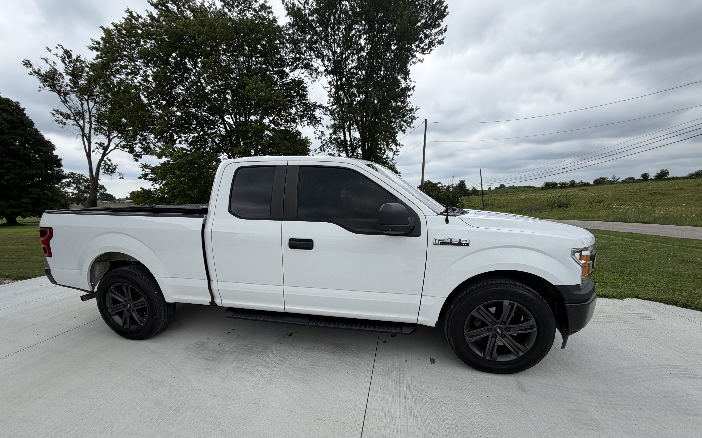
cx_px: 347
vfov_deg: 74.2
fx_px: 287
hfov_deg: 101.5
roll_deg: +1.9
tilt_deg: -8.5
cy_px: 258
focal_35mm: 15
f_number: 2.2
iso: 25
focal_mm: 2.22
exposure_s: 1/770
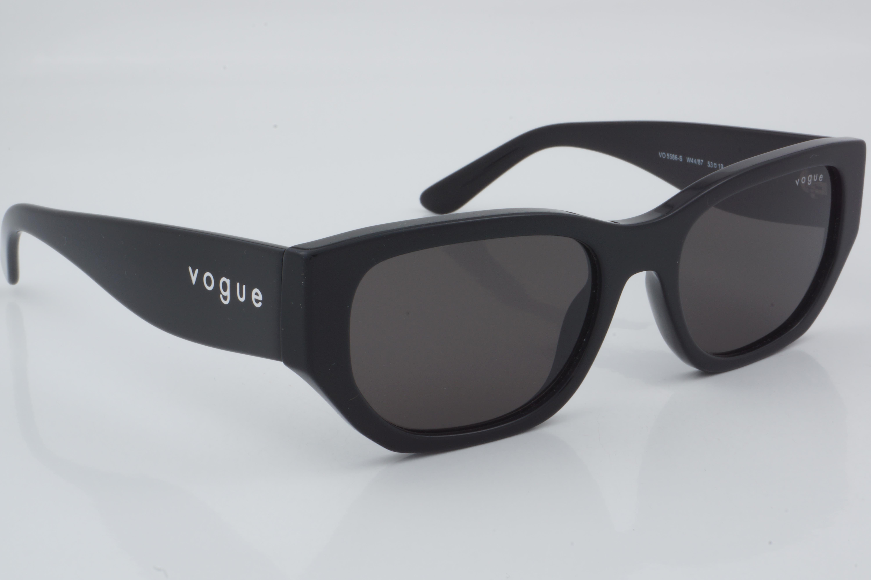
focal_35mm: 75
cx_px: 436
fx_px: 1814
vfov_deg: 18.2
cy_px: 290
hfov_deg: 27.0
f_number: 32
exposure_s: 1/3
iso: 100
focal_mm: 50
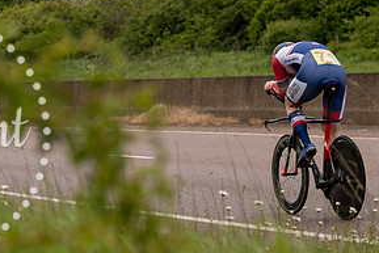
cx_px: 263
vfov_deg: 7.3
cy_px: 66
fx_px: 1991
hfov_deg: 10.9
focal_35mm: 189
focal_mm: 70
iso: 250
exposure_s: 1/1000
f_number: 3.5
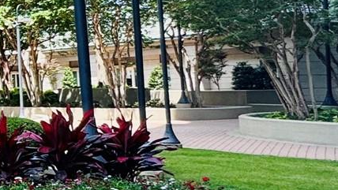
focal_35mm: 73
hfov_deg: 18.9
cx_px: -327
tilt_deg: +3.7
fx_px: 654
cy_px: 47
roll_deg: +0.6
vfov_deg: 16.5
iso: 40
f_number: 2.2
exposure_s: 1/440
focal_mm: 2.22
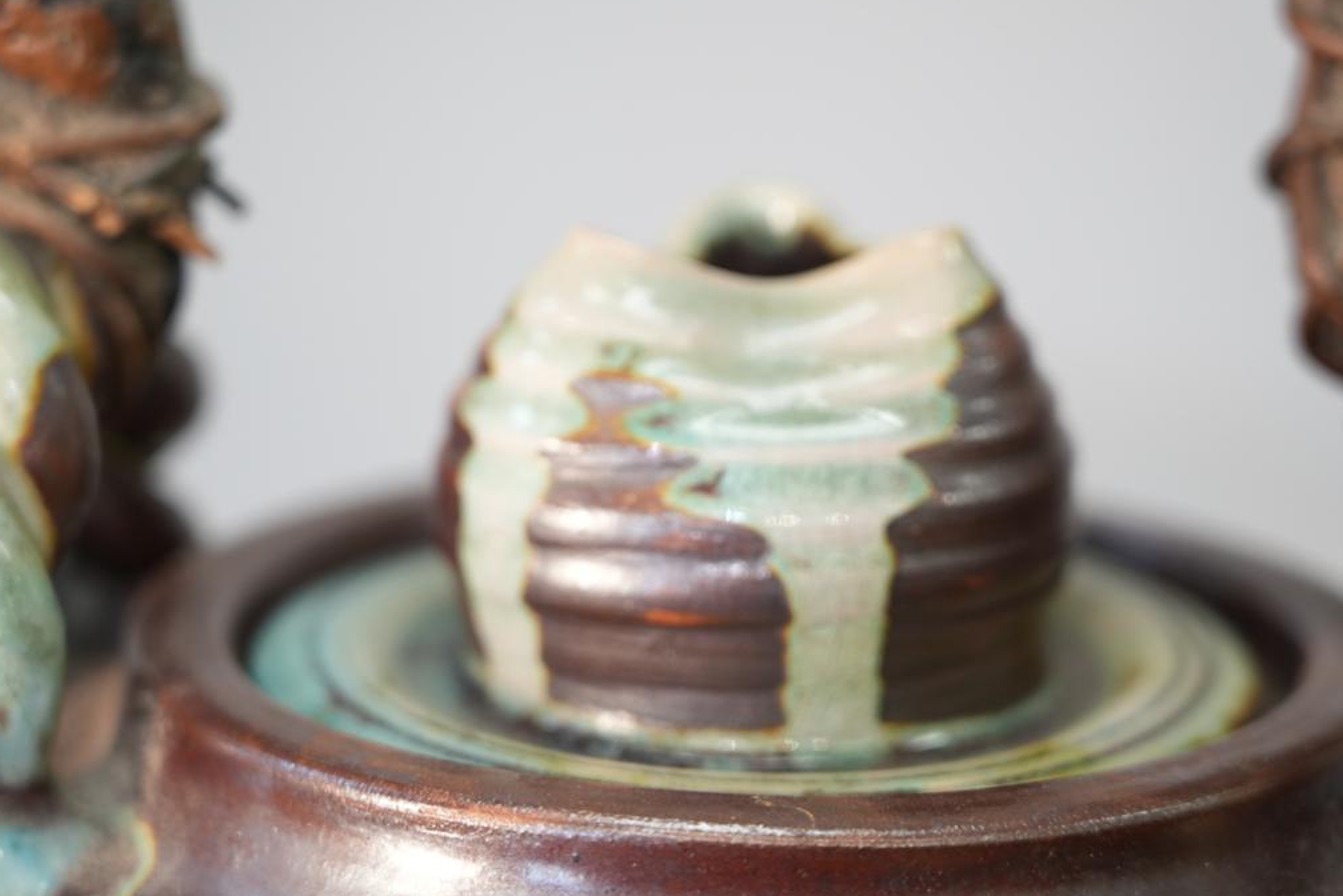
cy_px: 443
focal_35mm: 113
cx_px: 663
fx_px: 4216
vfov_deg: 12.1
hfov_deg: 18.1
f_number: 4
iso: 1600
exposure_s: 1/125
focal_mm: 105
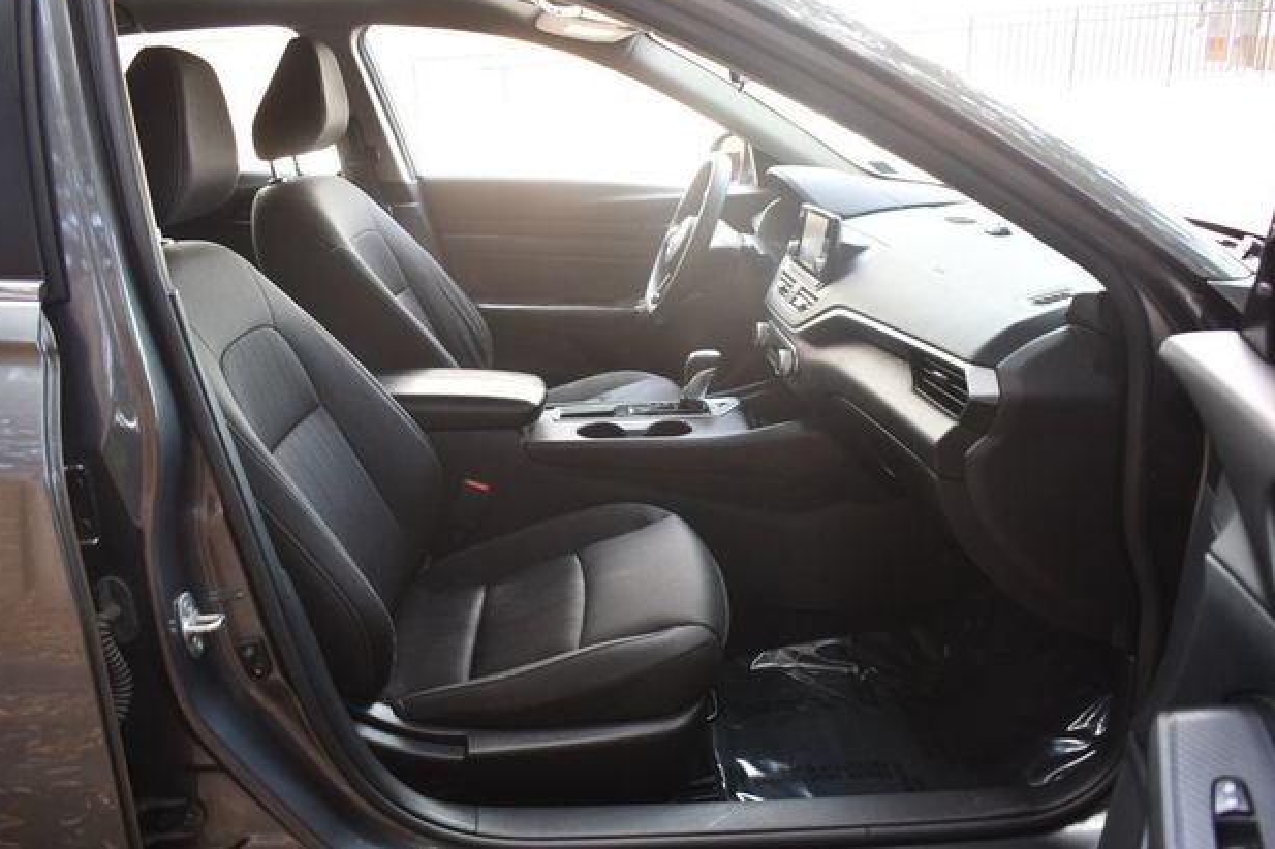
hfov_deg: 65.5
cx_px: 647
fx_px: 991
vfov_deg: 46.4
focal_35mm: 28
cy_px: 411
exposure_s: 1/200
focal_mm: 18
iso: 800
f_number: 3.5
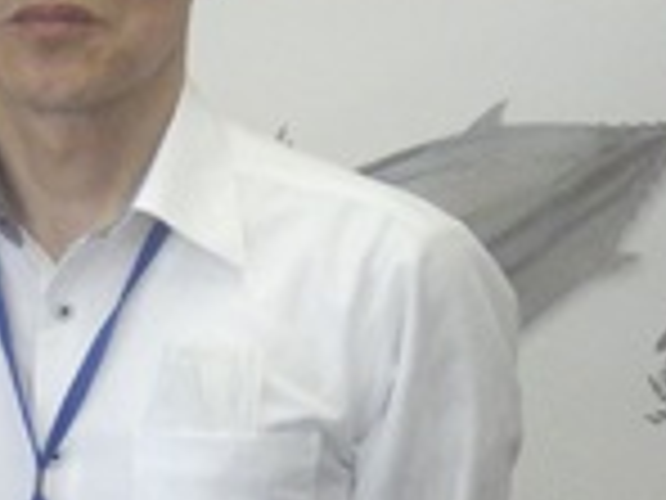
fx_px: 3502
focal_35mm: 182
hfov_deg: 10.5
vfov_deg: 8.1
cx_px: -346
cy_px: 77
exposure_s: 1/60
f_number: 4.2
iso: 250
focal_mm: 7.5
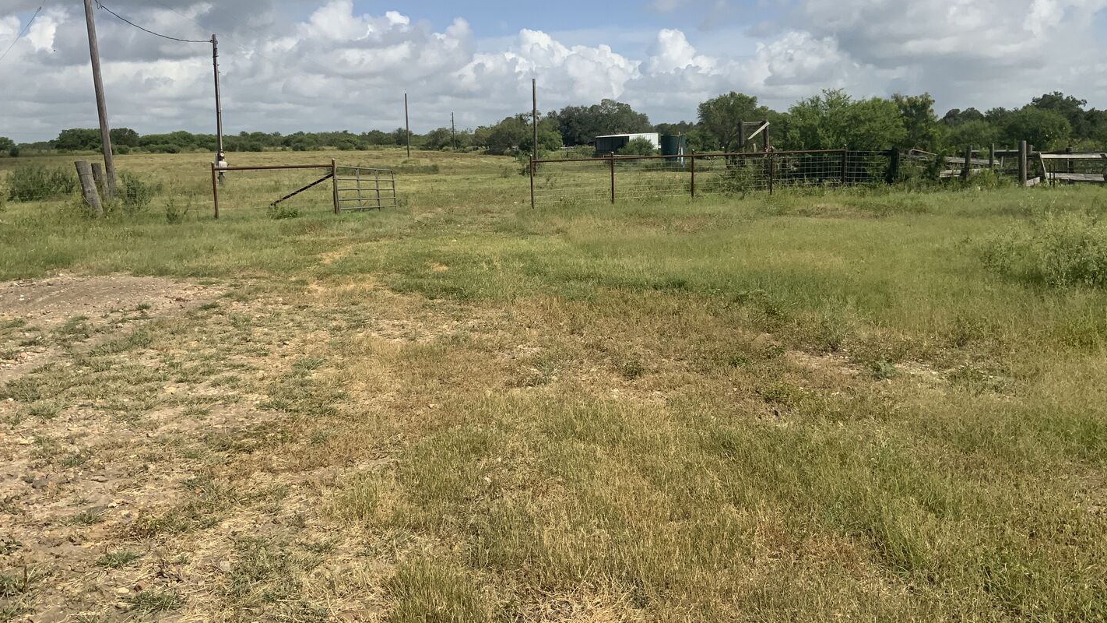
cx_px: 556
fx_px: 939
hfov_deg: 61.0
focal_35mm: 32
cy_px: 272
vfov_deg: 36.6
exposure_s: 1/3322
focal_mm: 3
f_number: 1.8
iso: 20
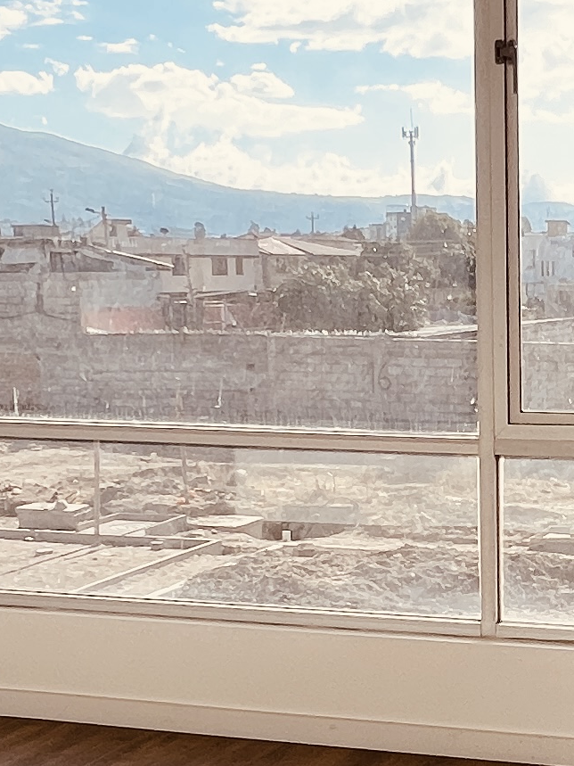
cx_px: 639
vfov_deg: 31.2
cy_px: 555
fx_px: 1349
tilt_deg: -10.8
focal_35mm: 61
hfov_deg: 22.6
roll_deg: -0.2
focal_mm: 1.57
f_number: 1.8
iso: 32
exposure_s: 1/1376
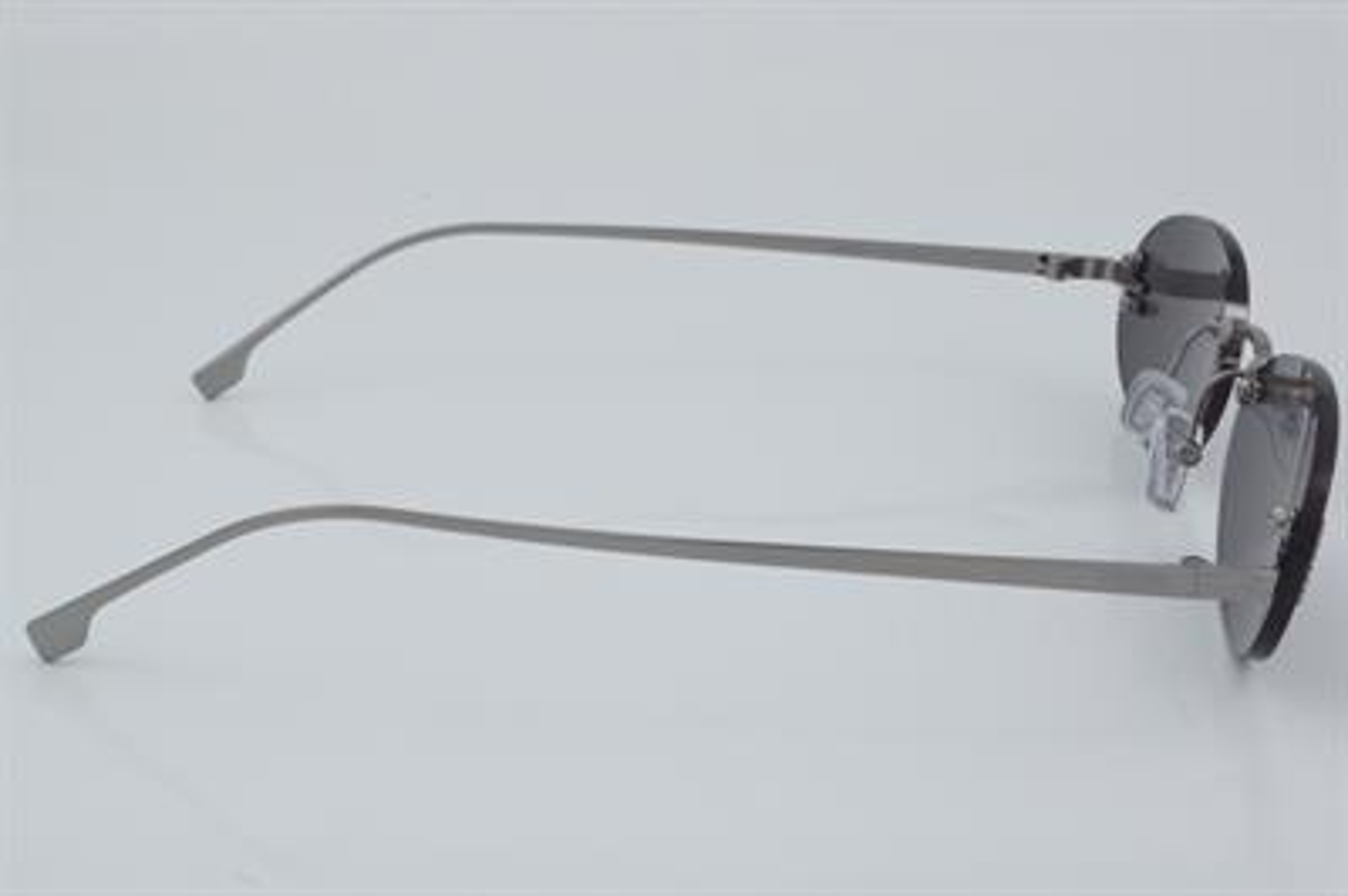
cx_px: 674
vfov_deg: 18.2
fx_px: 2806
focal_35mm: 75
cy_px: 448
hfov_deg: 27.0
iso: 100
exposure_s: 1/4
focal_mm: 50
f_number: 32
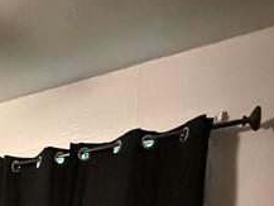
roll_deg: +0.0
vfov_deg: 17.6
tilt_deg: -6.5
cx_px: -164
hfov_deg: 22.5
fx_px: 523
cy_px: 380
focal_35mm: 66
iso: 1250
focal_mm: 2.22
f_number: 2.2
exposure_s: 1/60
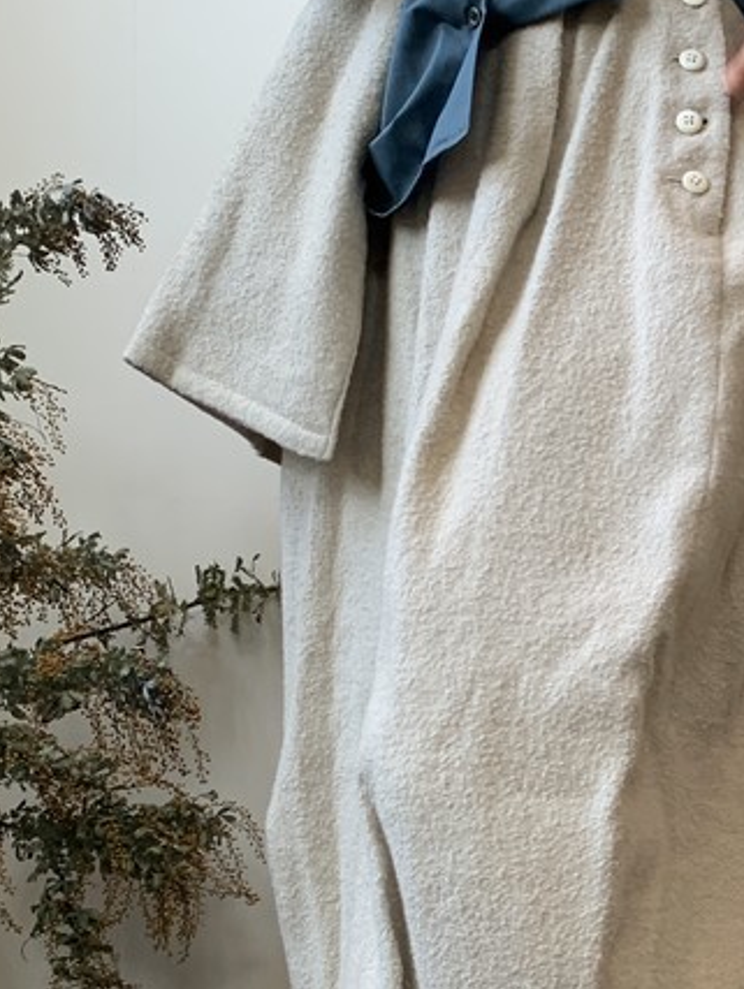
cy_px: 753
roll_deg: -0.7
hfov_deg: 19.1
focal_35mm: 73
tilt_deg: +0.0
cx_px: 883
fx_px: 2089
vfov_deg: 26.3
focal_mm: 4.25
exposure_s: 1/100
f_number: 1.8
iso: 80
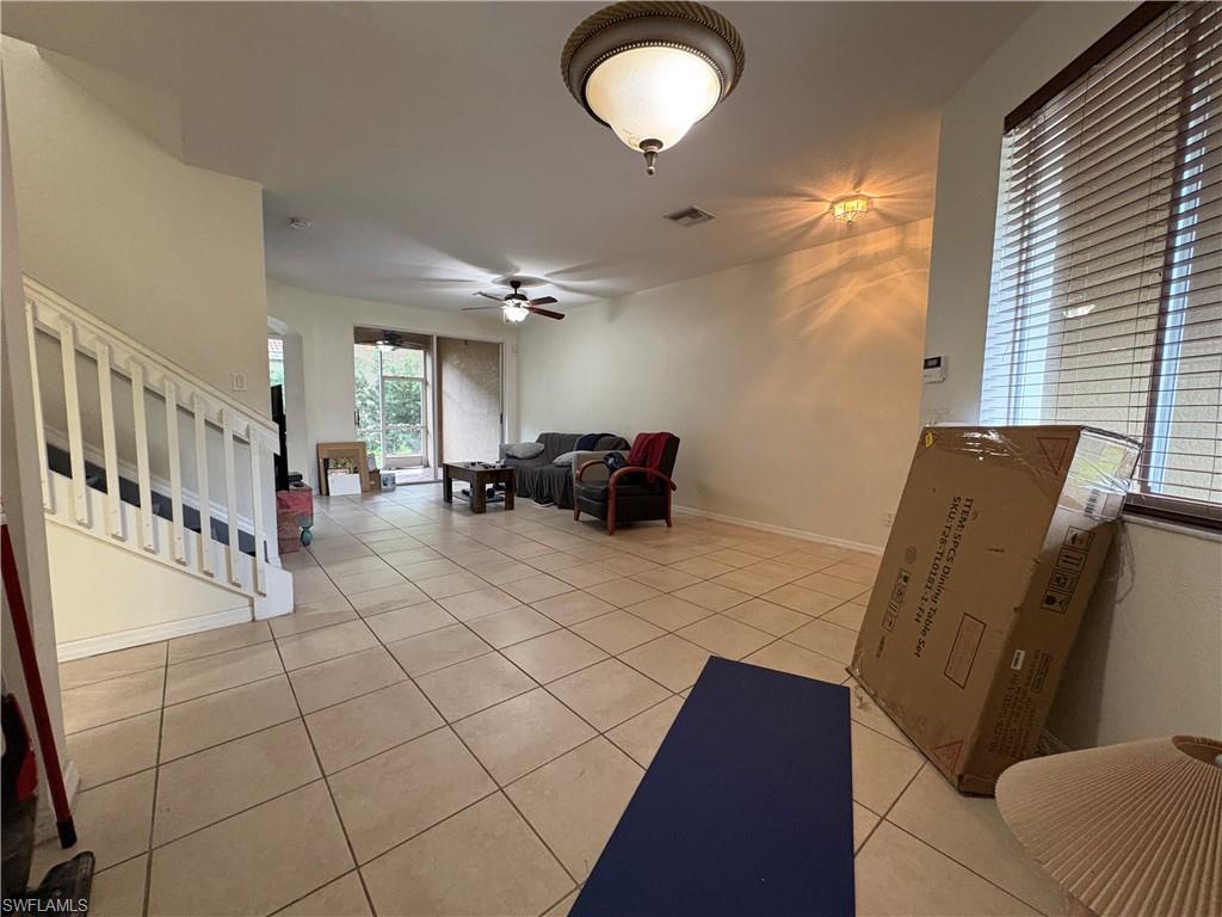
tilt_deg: -5.0
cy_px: 458
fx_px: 494
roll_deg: -0.6
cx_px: 611
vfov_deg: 85.7
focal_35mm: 14
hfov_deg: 102.1
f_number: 2.2
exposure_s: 1/60
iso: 500
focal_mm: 2.22
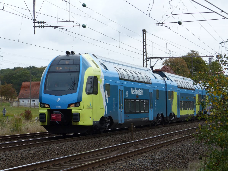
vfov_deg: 11.8
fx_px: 830
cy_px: 86
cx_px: 114
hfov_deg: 15.6
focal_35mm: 126
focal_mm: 22.6
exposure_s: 1/640
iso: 100
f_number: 3.2
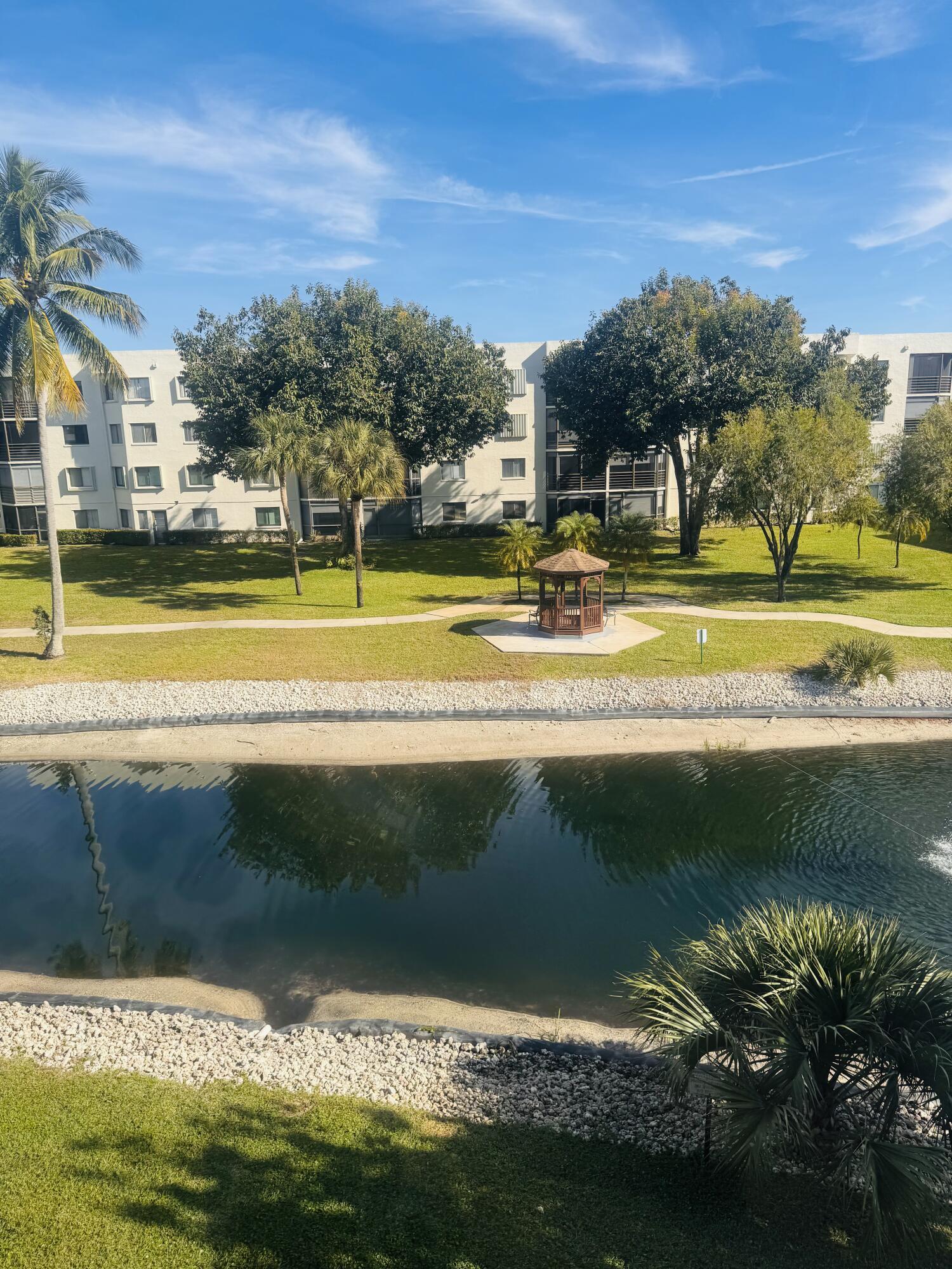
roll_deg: +1.0
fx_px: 880
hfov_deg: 56.8
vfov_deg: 71.6
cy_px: 634
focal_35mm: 24
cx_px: 476
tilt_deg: -12.4
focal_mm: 6.76
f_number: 1.78
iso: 80
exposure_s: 1/2331
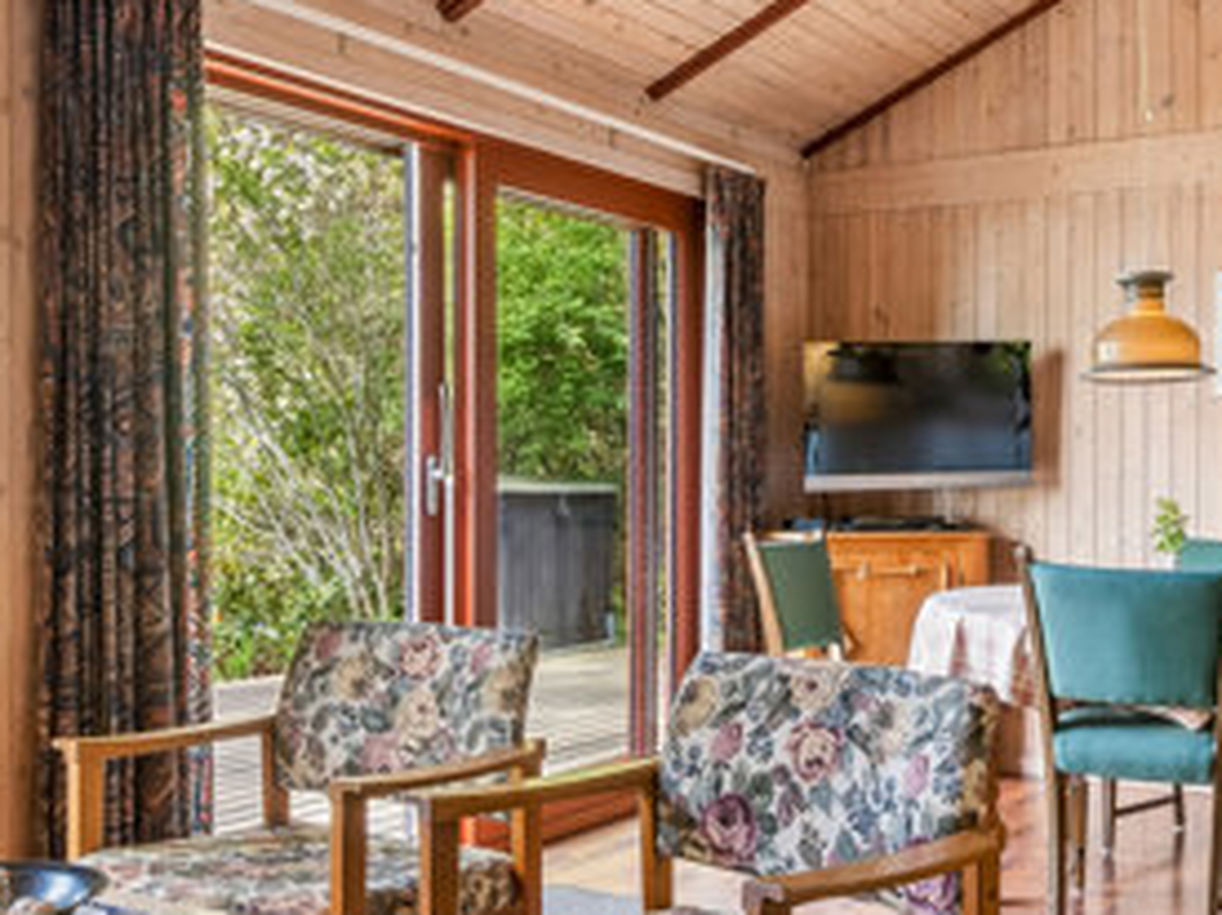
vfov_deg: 34.3
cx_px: 755
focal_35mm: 42
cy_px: 491
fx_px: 1482
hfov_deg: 44.5
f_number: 8
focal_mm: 10
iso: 200
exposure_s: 1/20
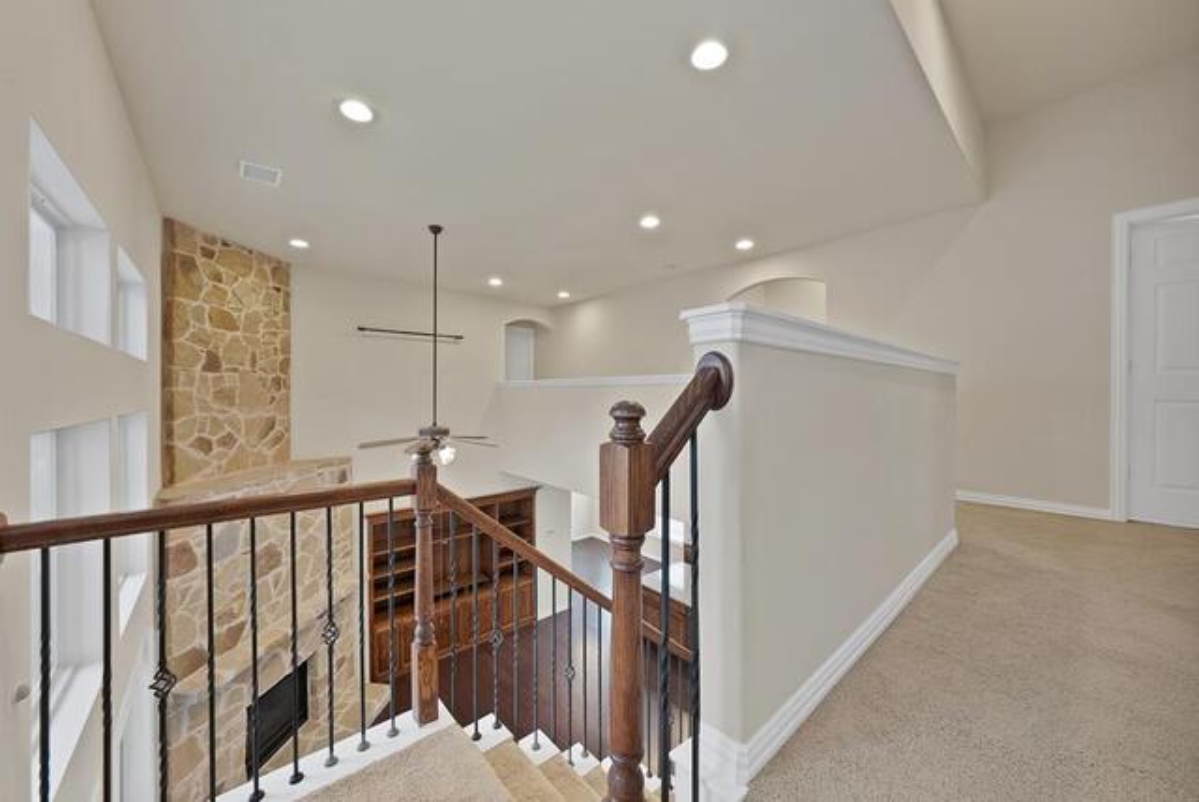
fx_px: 400
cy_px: 401
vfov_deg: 90.1
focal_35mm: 12
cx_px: 600
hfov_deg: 112.6
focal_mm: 12
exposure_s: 1/2
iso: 640
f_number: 9
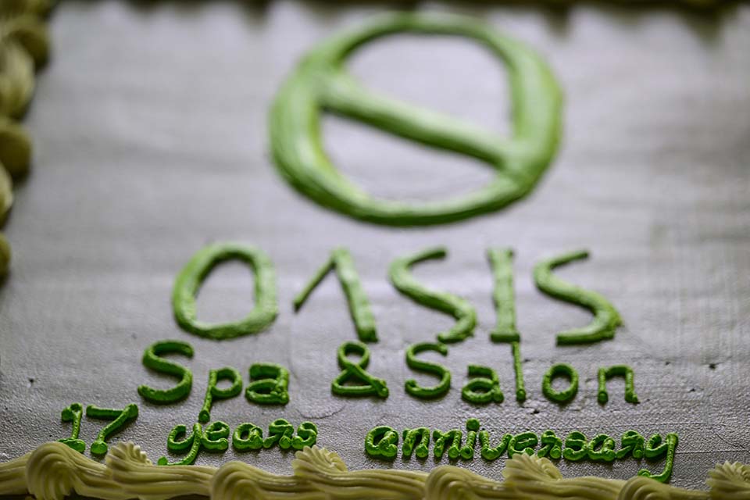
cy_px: 250
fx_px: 2916
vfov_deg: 9.8
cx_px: 375
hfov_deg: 14.7
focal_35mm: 140
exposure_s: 1/320
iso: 220
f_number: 2.8
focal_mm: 140
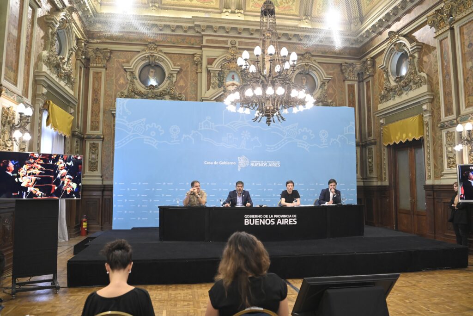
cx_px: 236
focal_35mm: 24
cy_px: 158
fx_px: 315
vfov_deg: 53.1
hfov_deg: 73.7
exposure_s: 1/323
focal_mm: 24
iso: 4000
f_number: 3.5
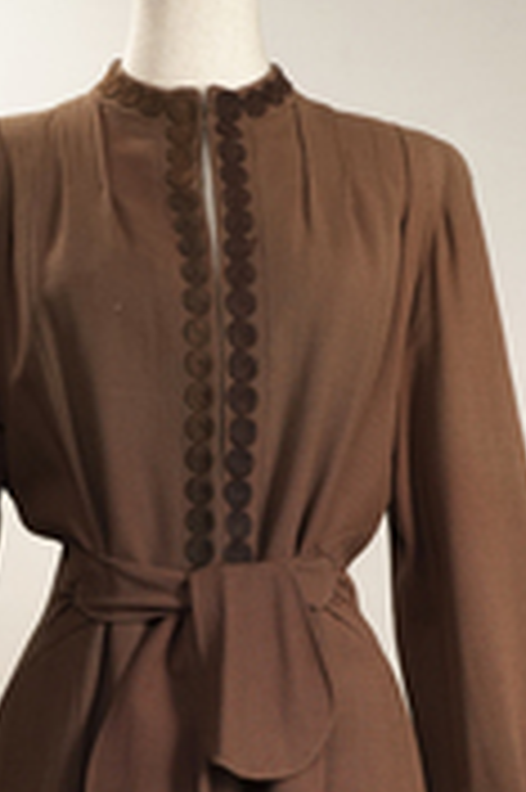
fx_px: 2328
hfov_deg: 12.9
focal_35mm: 106
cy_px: 758
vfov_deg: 18.9
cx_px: 214
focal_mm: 32
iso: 400
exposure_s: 1/80
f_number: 5.6
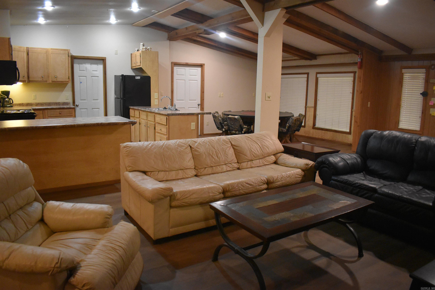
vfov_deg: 47.9
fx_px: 326
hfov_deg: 67.4
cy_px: 145
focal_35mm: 27
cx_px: 218
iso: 3600
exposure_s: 1/125
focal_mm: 18
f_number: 3.5
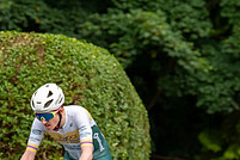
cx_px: -167
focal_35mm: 381
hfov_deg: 5.3
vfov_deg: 3.6
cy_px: 45
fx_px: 2540
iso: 400
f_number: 4
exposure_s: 1/800
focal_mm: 95
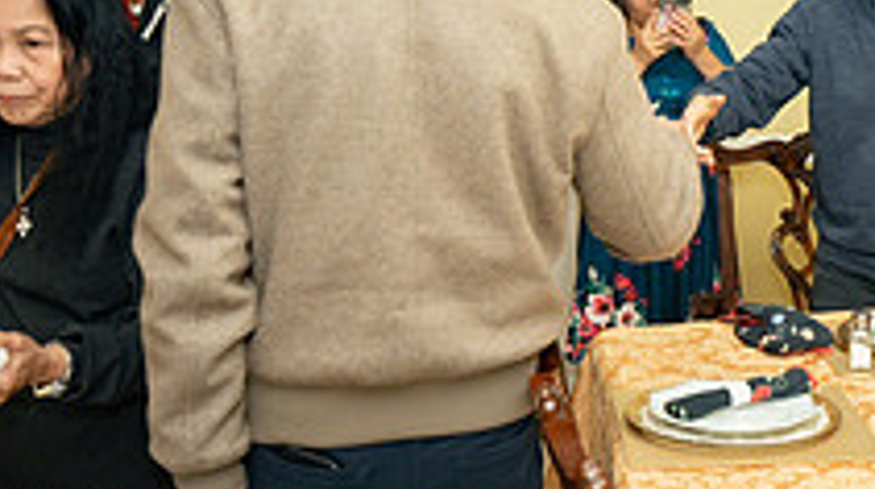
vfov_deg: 17.4
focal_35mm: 69
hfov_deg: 28.9
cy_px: 197
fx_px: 1599
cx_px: 854
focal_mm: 24
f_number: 2.8
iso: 1600
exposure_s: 1/160
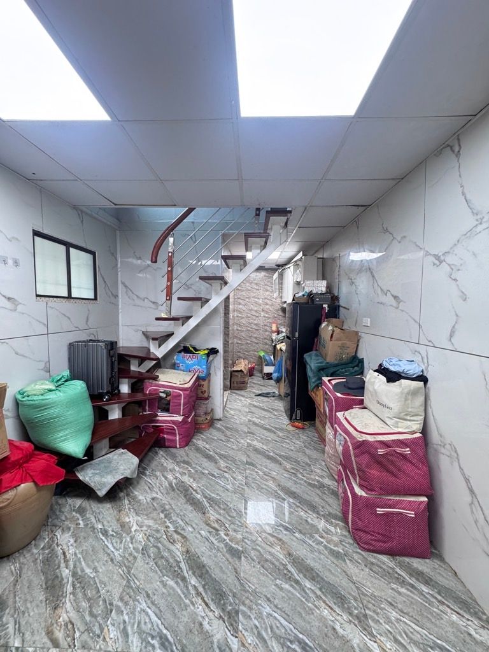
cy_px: 326
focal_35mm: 14
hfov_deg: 85.7
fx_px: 264
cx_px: 244
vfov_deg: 102.1
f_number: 2.2
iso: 250
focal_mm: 2.22
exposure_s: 1/50
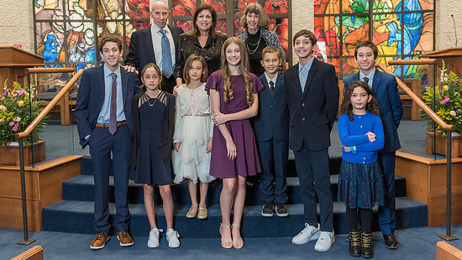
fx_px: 478
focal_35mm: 39
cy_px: 102
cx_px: 219
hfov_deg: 51.6
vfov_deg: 30.4
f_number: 4
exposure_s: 1/100
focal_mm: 34
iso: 1250
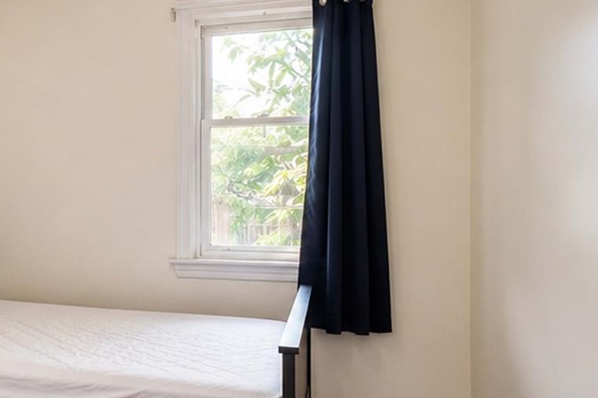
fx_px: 681
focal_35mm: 41
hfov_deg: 38.7
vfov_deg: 32.6
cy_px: 177
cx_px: -68
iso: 2000
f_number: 9
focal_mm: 10
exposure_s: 1/60
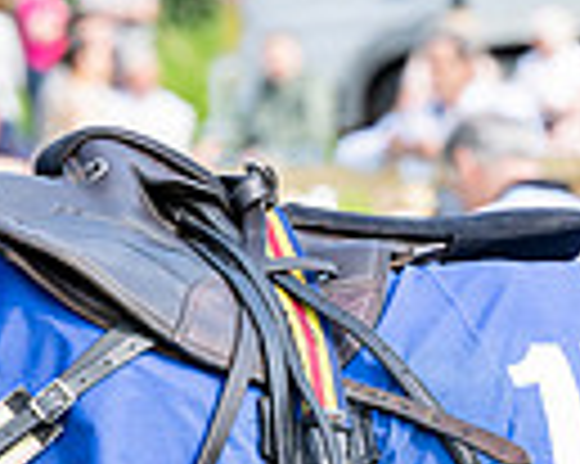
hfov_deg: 3.6
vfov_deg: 2.9
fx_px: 9297
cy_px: 478
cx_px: -160
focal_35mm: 542
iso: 200
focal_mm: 110
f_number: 5
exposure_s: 1/400
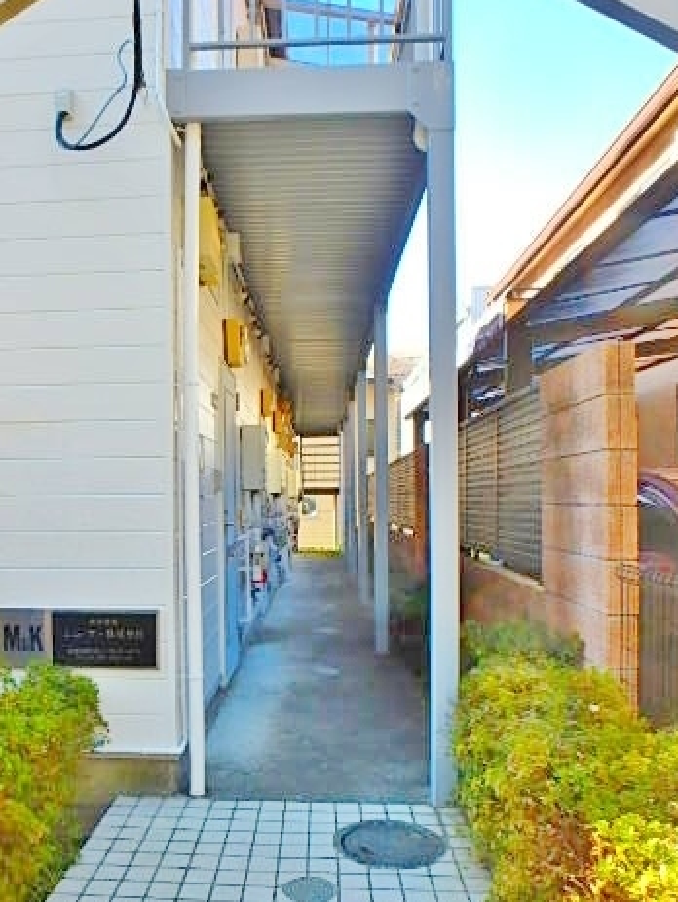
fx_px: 756
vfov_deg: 61.4
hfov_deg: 47.8
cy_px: 510
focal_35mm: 29
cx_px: 249
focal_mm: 3.7
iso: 125
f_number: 3.5
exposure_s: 1/160
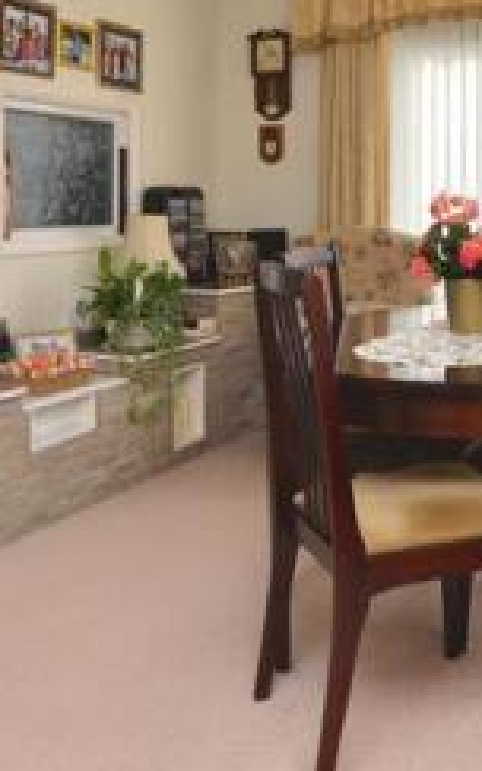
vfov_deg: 42.9
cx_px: 276
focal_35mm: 45
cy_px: 208
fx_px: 953
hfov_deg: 28.3
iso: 200
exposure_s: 1/160
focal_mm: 11
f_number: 6.3
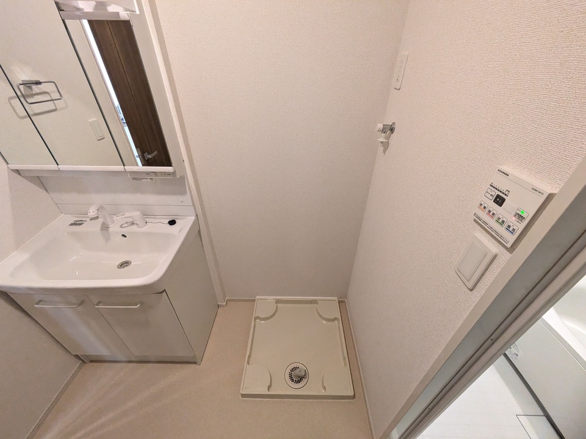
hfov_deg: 102.1
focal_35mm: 14
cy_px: 220
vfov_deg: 85.7
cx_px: 293
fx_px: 237
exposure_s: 1/60
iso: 691
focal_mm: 1.83
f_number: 2.2
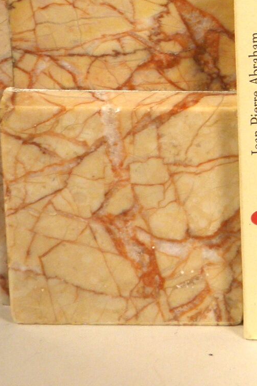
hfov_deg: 5.6
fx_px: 2590
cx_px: 410
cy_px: -92
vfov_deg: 8.4
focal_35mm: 242
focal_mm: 12.2
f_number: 4.3
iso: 100
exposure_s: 1/100
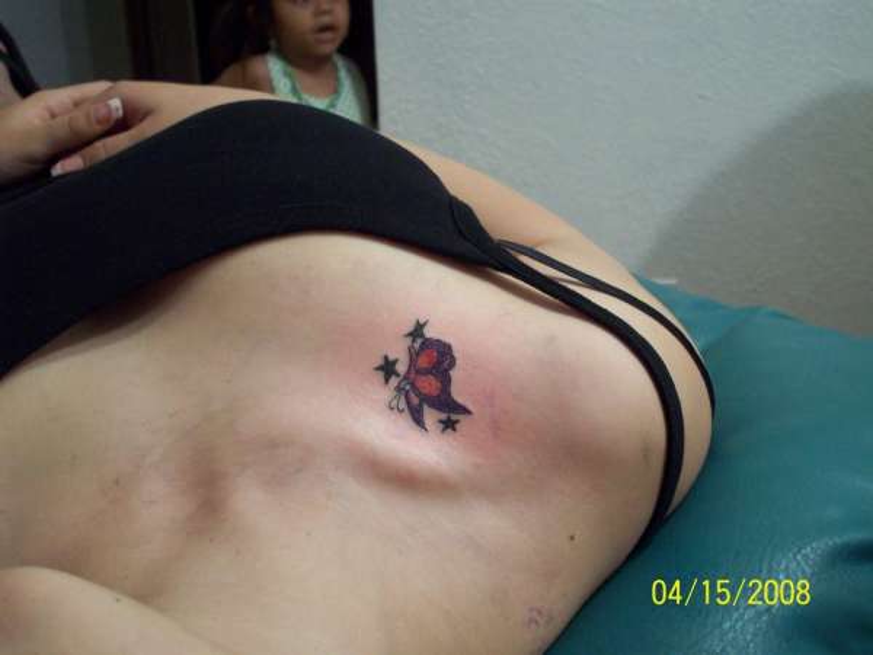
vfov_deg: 31.5
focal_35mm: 46
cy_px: 328
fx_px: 1160
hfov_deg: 41.2
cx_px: 436
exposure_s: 1/19.2
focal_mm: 7.6
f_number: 3.1
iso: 160
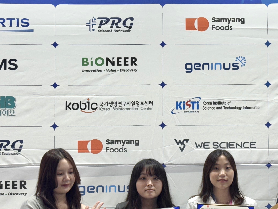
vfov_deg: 16.4
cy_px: 109
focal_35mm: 90
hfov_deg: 21.6
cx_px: 200
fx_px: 723
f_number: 1.78
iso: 50
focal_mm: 6.76
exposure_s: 1/135
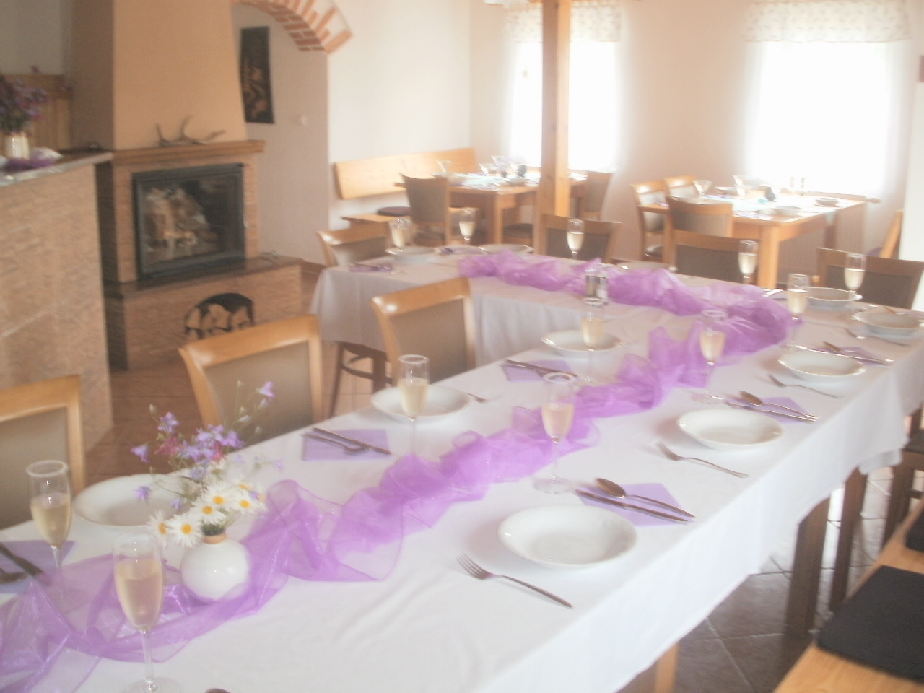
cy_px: 346
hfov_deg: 51.4
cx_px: 462
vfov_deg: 39.7
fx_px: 961
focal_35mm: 36
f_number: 3.5
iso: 125
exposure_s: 1/30
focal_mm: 6.3
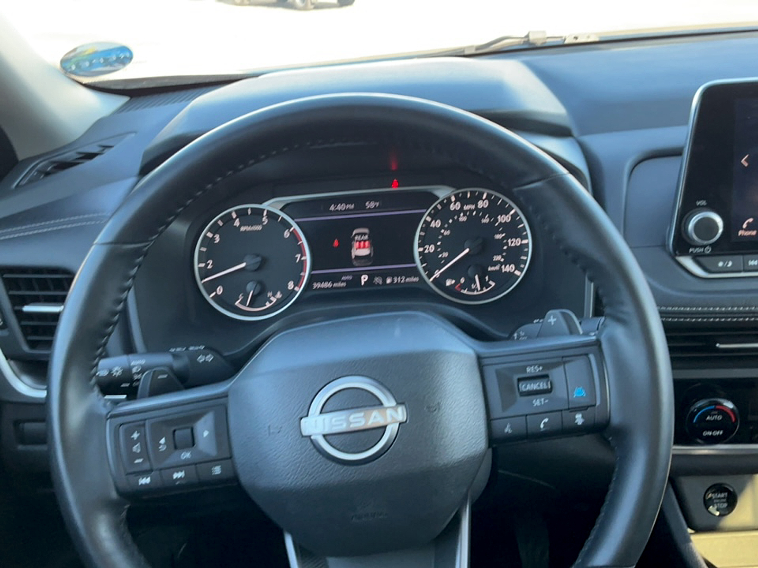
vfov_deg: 46.8
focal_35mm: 30
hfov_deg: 60.0
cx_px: 379
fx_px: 657
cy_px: 284
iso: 50
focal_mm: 3
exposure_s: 1/60
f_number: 1.8
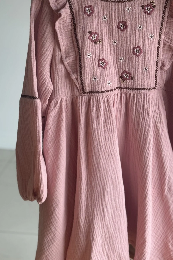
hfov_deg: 18.8
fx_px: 519
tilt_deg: -22.7
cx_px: 132
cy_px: 108
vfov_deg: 28.0
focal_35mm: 72
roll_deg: -0.7
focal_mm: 6.76
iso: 64
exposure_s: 1/206
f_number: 1.78
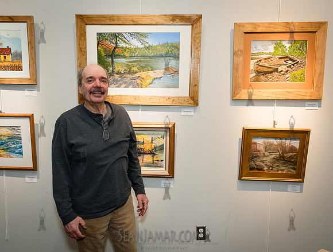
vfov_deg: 48.7
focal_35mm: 29
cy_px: 130
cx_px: 157
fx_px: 279
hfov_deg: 61.7
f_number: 5
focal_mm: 24
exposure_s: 1/200
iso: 4000
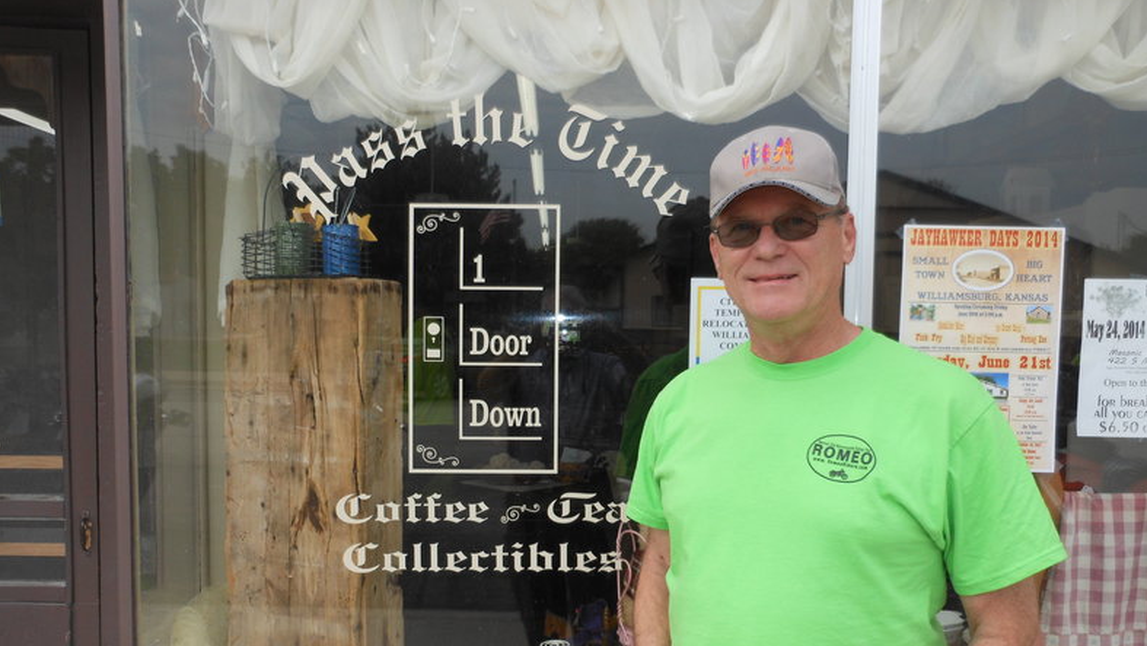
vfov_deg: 37.7
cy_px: 385
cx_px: 570
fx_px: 943
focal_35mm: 31
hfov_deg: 62.6
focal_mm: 5
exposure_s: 1/320
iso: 80
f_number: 3.7
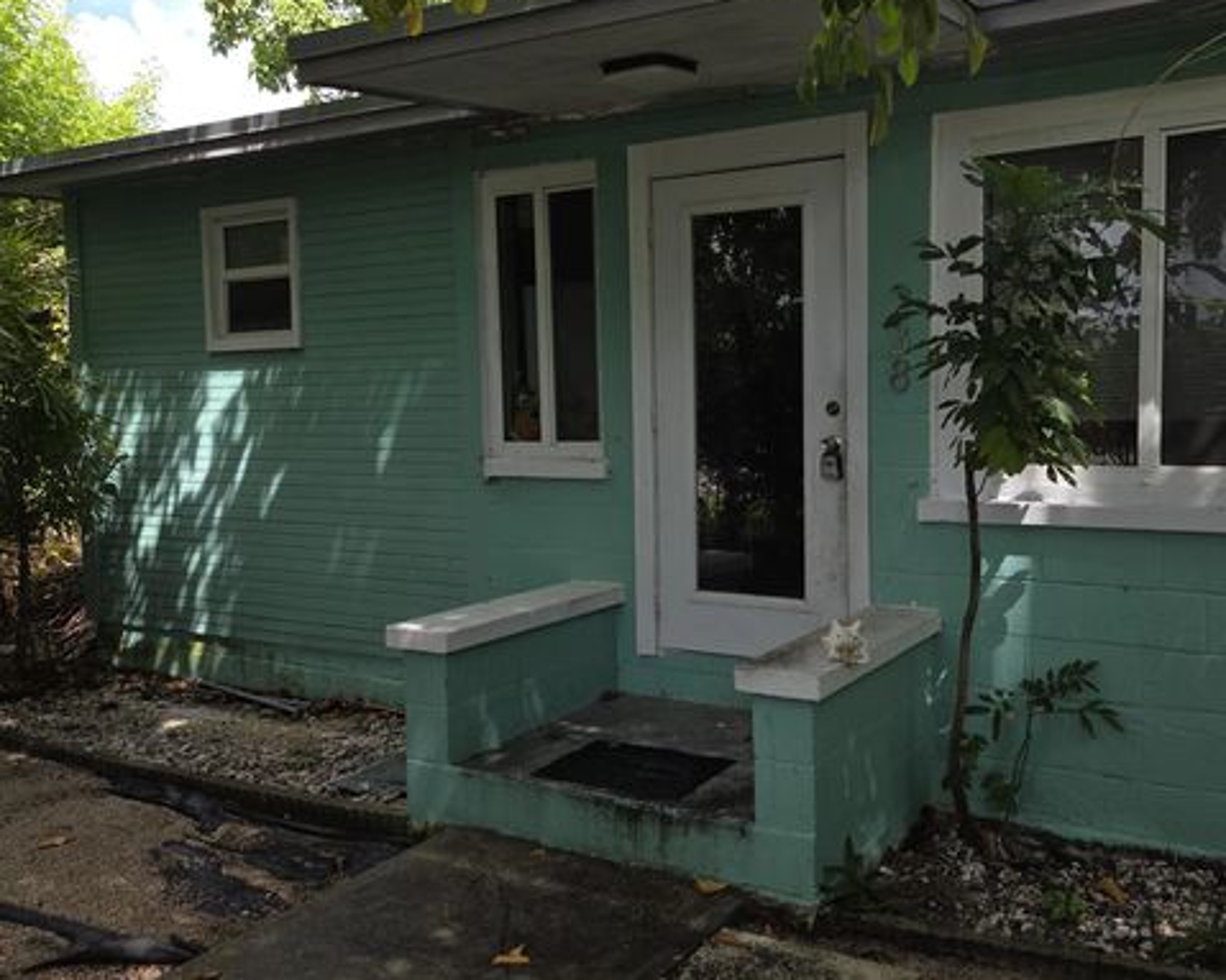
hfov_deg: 58.0
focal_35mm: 30
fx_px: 1088
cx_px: 776
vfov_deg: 48.4
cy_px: 453
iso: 25
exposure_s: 1/528
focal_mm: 5.4
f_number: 1.8
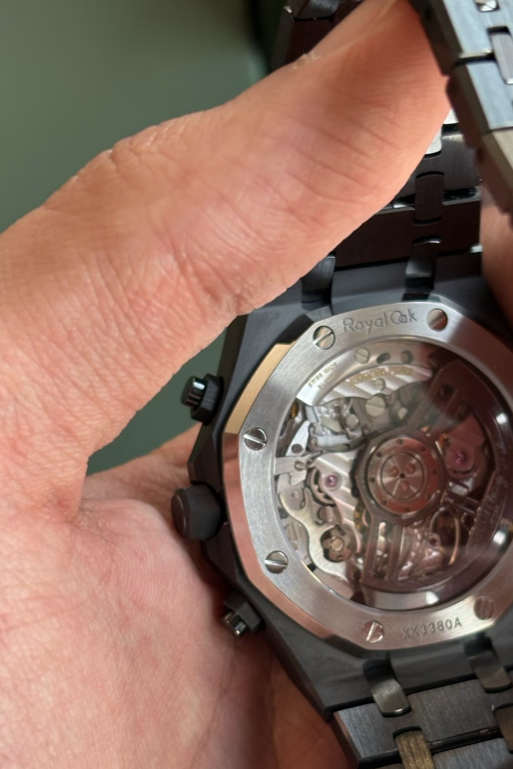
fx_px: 1667
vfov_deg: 25.9
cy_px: 498
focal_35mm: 78
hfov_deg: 17.5
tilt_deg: -76.7
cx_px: 306
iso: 64
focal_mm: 5.96
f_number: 1.6
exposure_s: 1/50
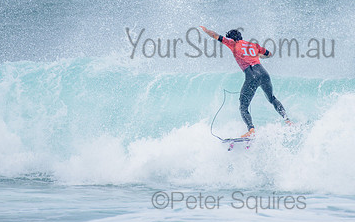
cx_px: 229
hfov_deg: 2.5
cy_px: 34
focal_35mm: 832
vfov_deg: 1.6
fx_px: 8051
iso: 320
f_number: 5.6
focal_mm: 500
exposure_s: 1/2000
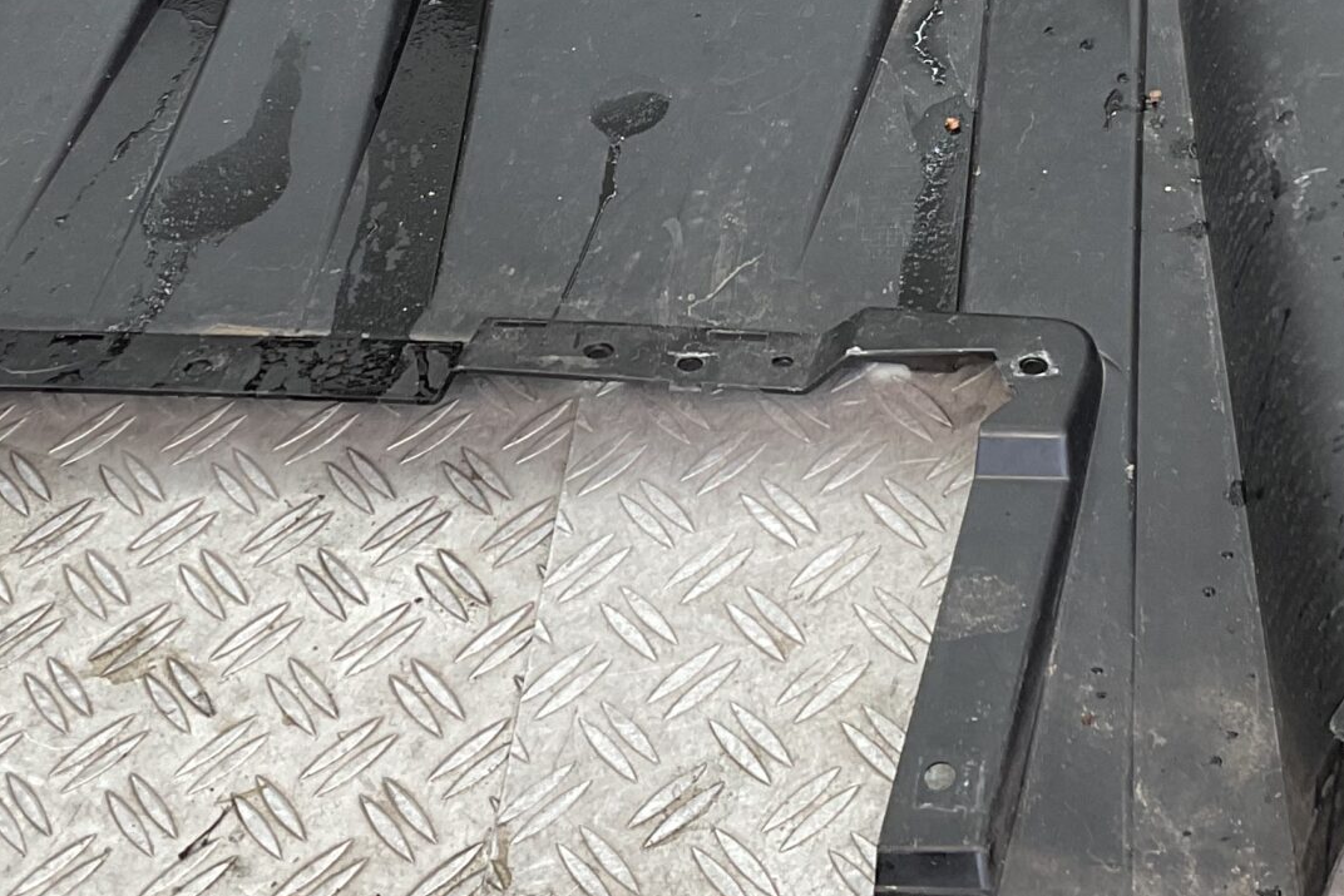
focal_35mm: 72
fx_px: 2688
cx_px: 720
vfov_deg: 18.7
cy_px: 133
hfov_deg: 28.1
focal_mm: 3
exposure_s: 1/120
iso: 32
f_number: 1.8
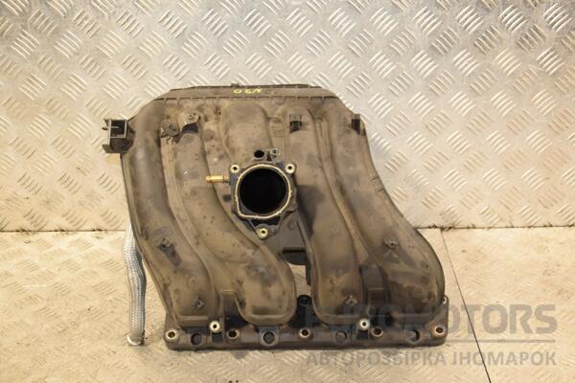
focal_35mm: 51
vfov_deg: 26.5
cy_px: 192
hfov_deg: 38.9
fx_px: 815
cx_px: 288
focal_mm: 34
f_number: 5
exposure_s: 1/125
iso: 800
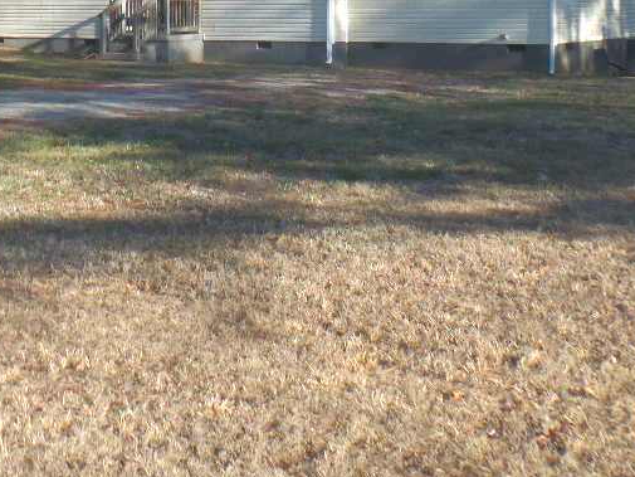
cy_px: 19
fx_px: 1303
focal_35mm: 71
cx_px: 326
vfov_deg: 20.2
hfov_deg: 27.4
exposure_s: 1/500
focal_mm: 6.2
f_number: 3.4
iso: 100
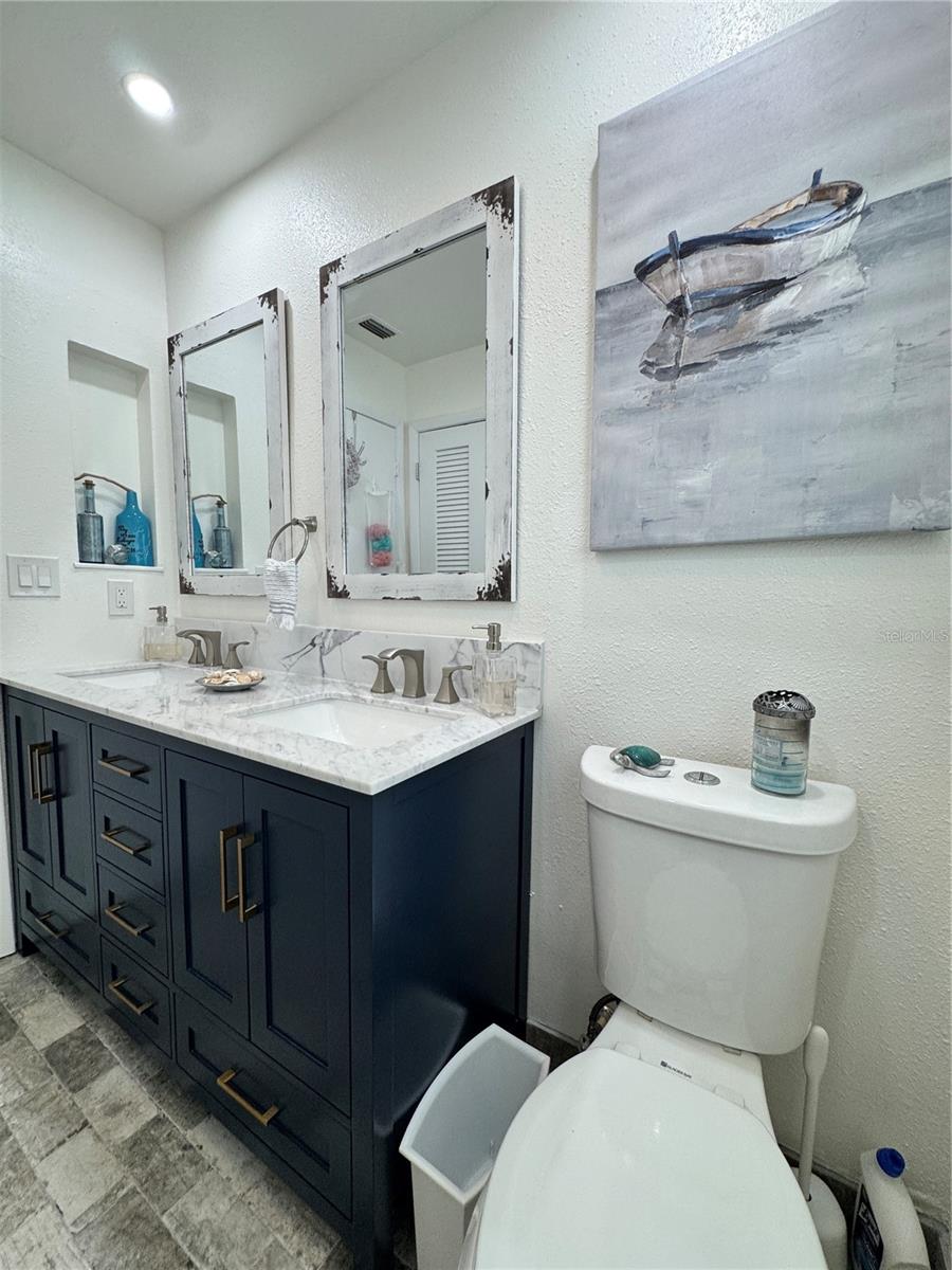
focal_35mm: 14
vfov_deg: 102.1
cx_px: 476
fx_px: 513
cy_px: 635
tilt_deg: -6.0
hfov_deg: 85.7
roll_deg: -0.3
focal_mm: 2.22
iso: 160
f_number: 2.2
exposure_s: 1/120
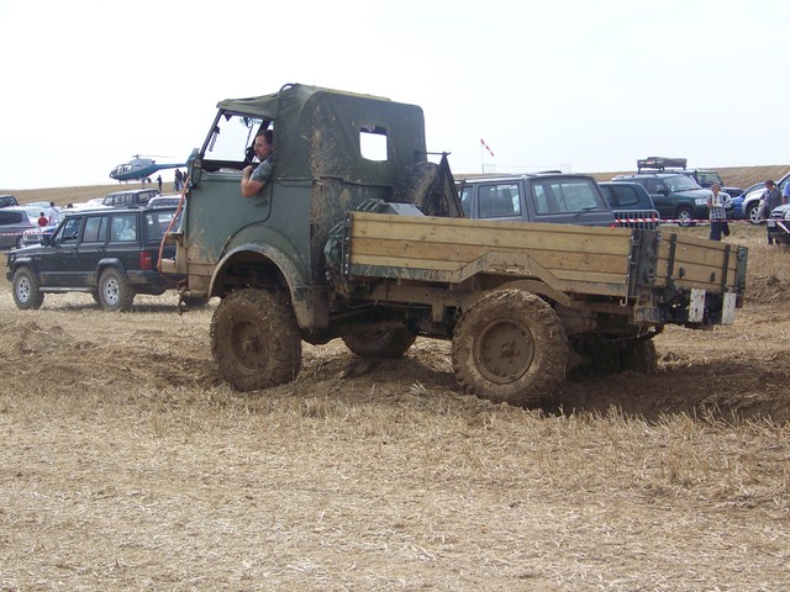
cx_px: 395
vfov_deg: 18.9
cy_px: 296
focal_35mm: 78
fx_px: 1780
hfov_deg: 25.0
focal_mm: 13.2
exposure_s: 1/640
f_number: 3.2
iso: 64
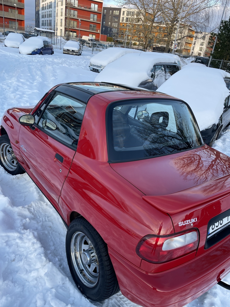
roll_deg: -8.5
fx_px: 230
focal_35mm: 26
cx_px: 115
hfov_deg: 53.1
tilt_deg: -23.4
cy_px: 154
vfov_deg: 67.3
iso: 32
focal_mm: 4.2
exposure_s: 1/316
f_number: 1.6
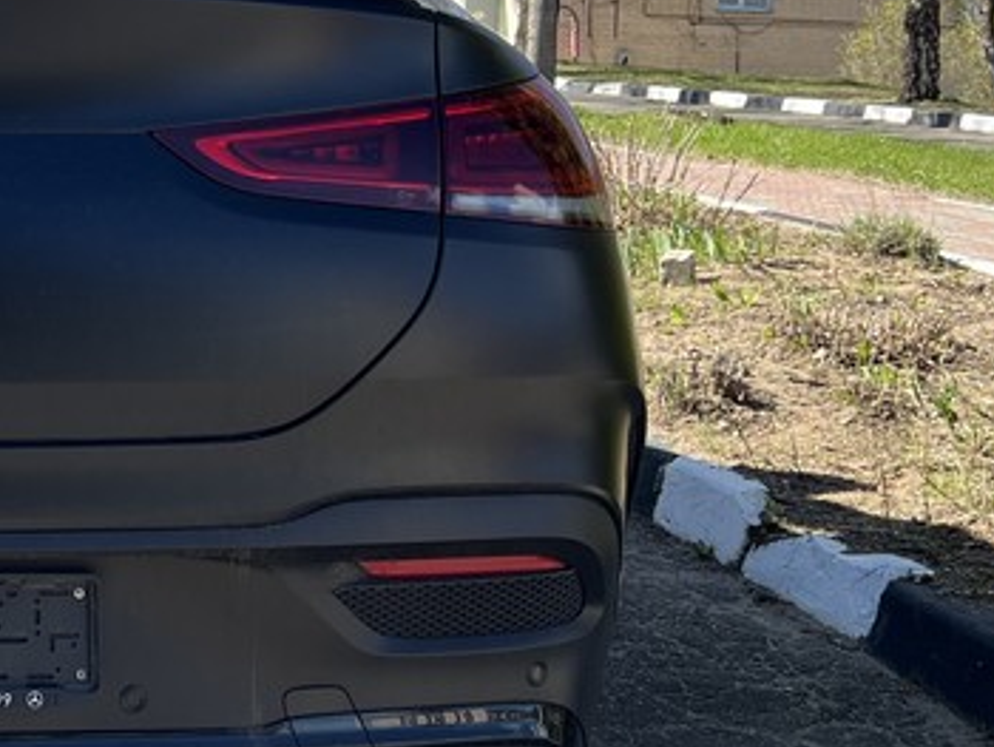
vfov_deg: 19.3
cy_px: 182
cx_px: -99
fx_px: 2184
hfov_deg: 24.0
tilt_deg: -0.5
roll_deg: -1.0
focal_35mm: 76
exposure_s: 1/1553
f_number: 1.5
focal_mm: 5.7
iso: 50
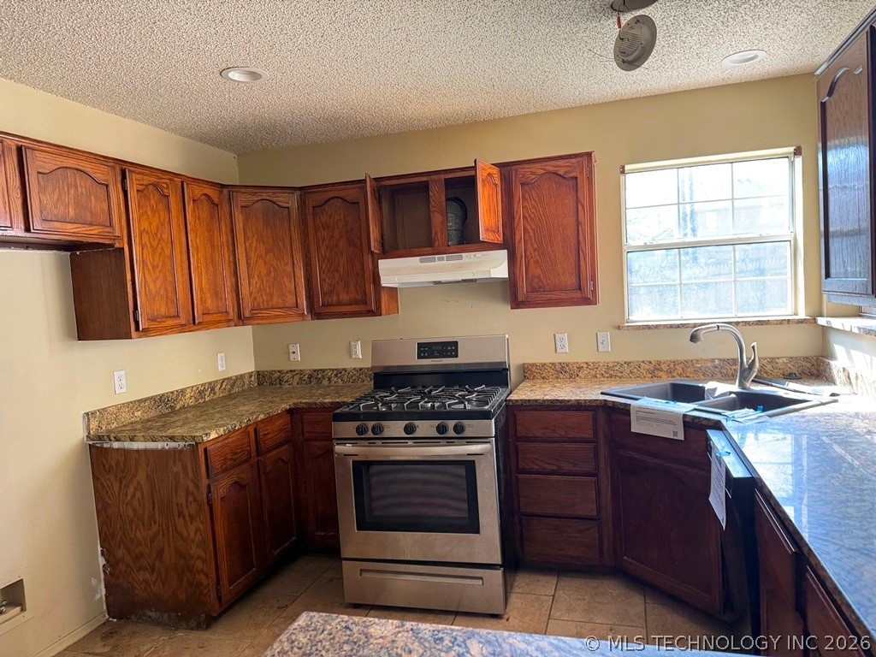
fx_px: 607
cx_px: 438
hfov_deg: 71.6
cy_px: 328
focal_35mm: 24
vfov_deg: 56.8
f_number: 1.78
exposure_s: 1/84
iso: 200
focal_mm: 6.76
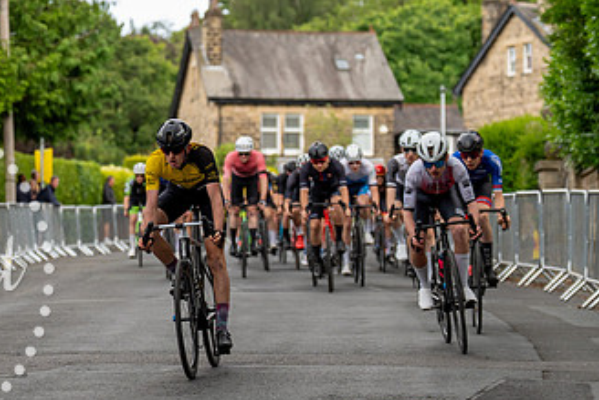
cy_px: 178
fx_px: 2763
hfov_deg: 12.3
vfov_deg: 8.3
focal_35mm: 166
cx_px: 166
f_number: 2.8
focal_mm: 94
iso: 400
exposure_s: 1/800
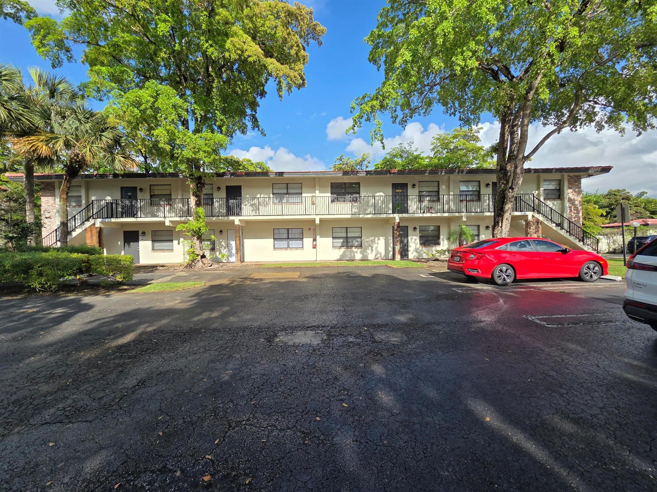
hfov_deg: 106.2
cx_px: 328
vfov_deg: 89.9
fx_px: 247
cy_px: 246
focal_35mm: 13
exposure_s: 1/1550
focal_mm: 2.2
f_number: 2.2
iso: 50
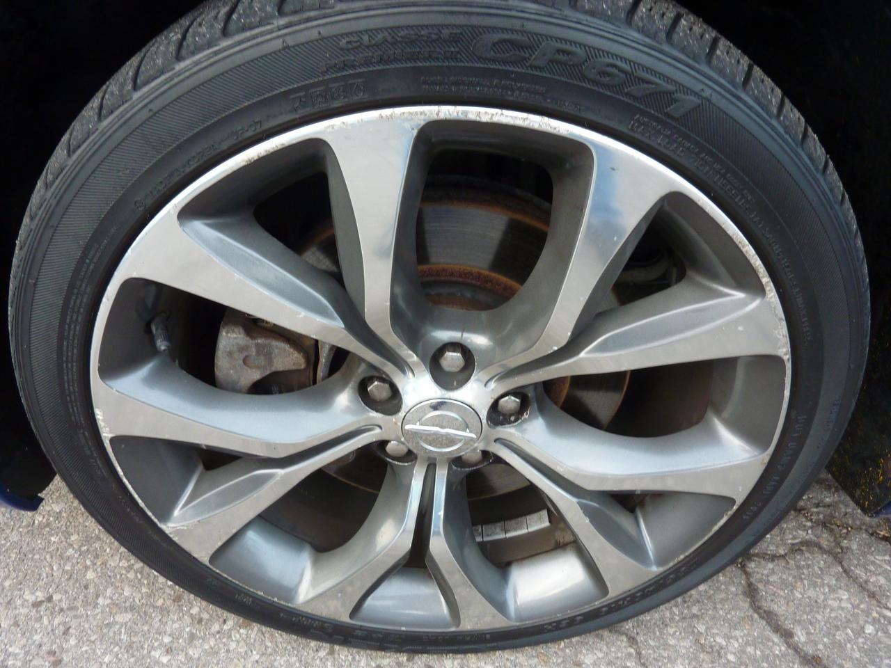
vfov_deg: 54.9
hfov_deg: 69.4
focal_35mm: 25
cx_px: 446
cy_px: 334
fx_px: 643
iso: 160
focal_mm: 4.1
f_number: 3.3
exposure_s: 1/30
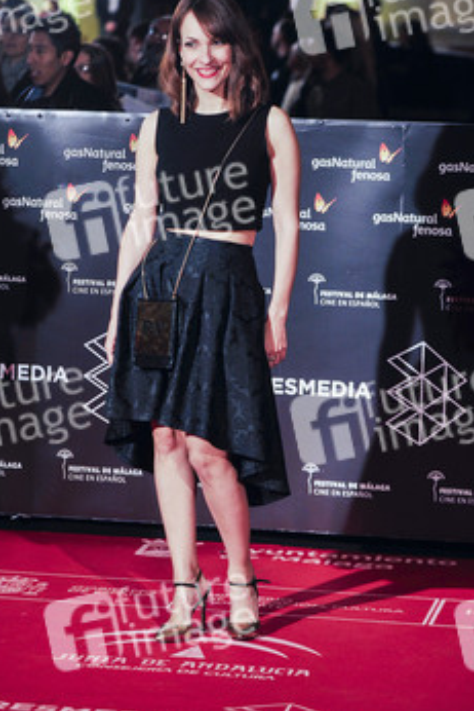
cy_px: 314
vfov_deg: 17.3
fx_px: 2328
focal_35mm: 118
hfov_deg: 11.6
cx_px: 210
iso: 800
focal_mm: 102
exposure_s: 1/320
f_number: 3.2
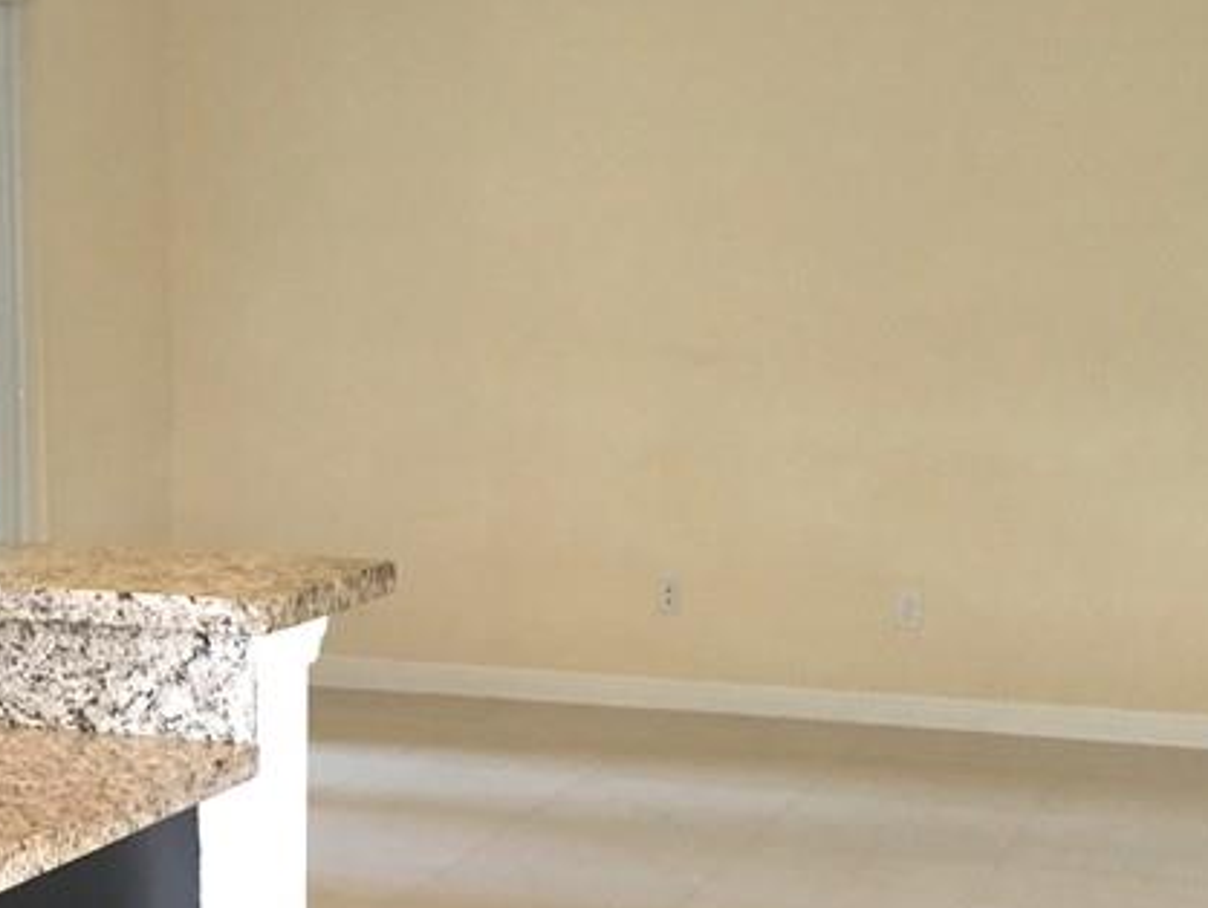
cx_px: 324
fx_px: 2479
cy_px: 616
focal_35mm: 71
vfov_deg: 20.7
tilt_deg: -9.6
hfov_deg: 27.1
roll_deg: +0.3
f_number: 2.2
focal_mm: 4.15
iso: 100
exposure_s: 1/30
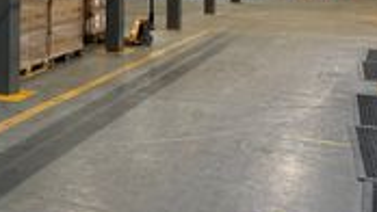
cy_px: -19
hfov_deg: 31.9
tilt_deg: -2.2
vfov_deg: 19.3
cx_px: -9
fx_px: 600
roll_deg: +0.0
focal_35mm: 60
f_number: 1.78
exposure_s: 1/50
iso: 125
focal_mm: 6.76
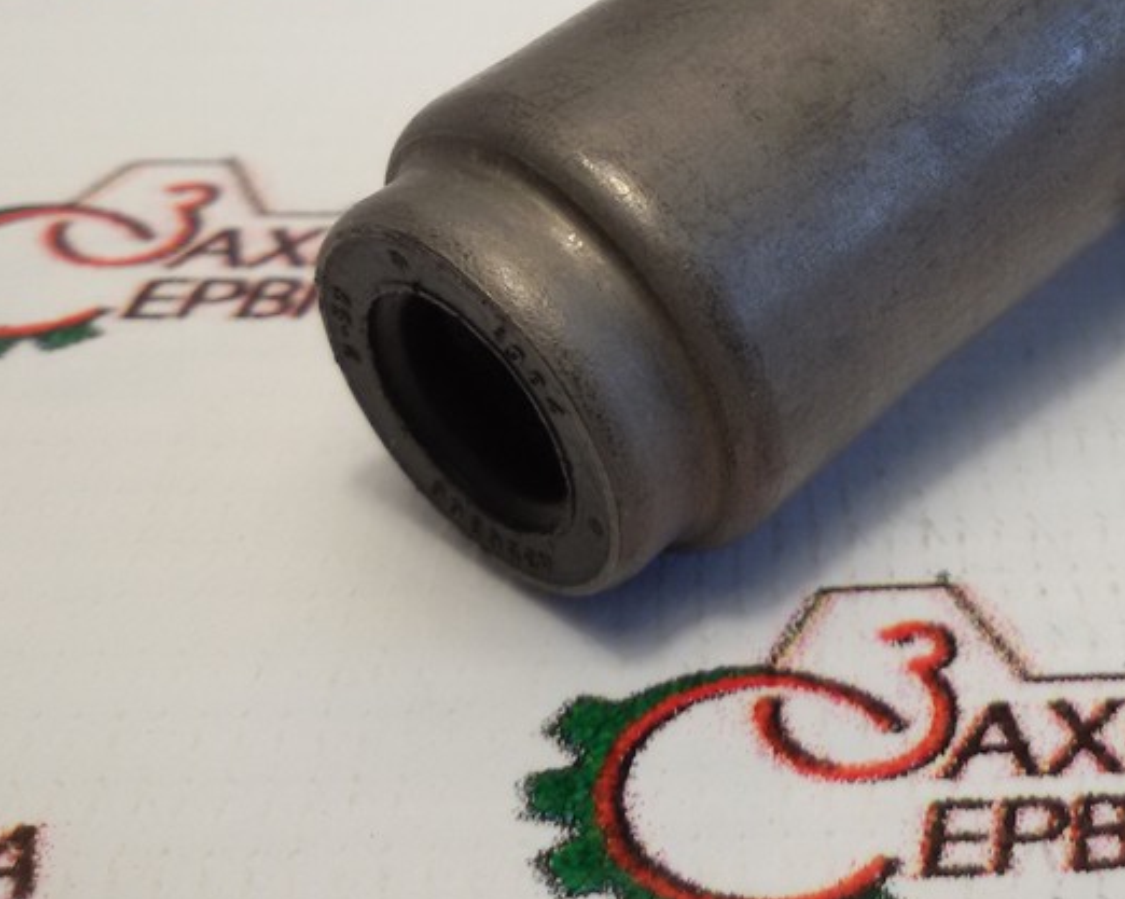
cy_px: 134
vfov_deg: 25.6
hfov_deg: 31.3
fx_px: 1930
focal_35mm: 58
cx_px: 961
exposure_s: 1/50
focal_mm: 2.93
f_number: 2.4
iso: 40
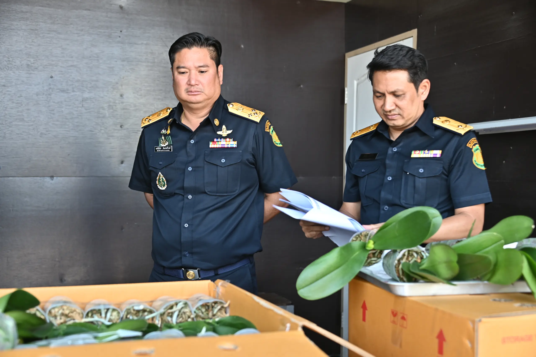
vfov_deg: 28.0
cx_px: 268
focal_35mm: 48
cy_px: 178
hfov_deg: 41.1
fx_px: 714
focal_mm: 48
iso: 125
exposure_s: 1/50
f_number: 4.2
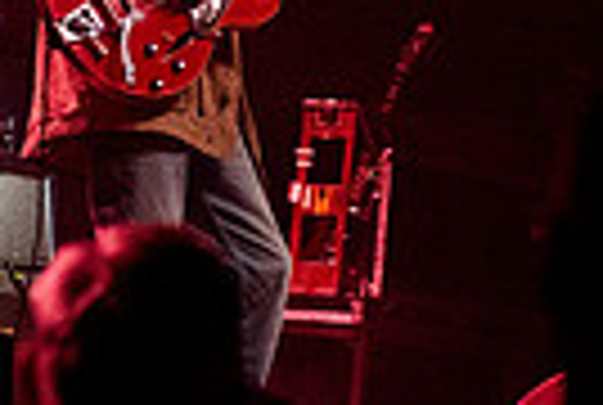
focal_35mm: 337
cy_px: -41
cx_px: 42
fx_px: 5657
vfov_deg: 4.1
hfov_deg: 6.1
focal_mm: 70
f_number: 3.2
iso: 2500
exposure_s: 1/160
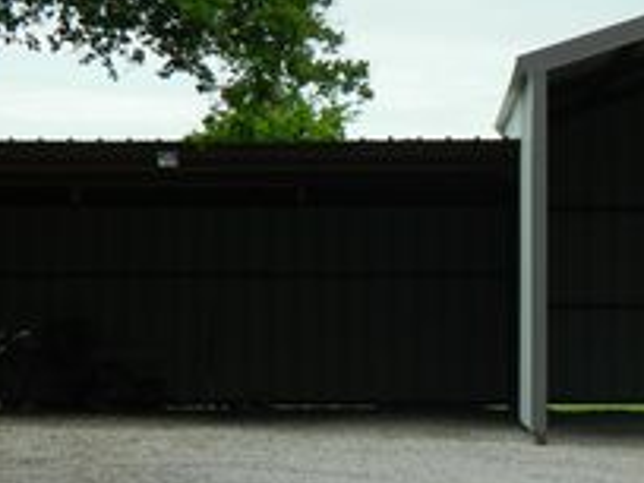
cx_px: 653
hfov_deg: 9.5
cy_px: 425
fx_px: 3832
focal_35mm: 206
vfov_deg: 7.2
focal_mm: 15.1
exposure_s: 1/200
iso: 80
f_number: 4.2
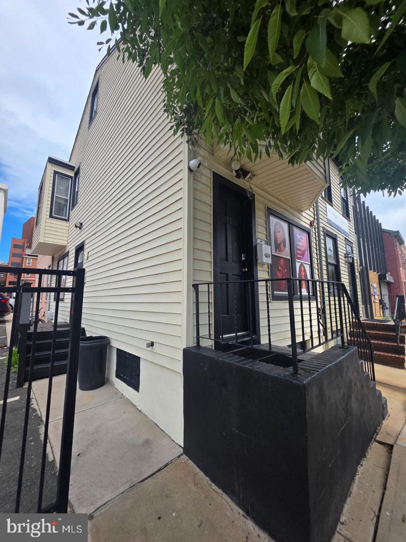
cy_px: 271
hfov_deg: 89.9
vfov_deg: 106.2
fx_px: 203
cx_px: 203
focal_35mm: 13
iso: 50
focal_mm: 2.2
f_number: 1.9
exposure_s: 1/2000
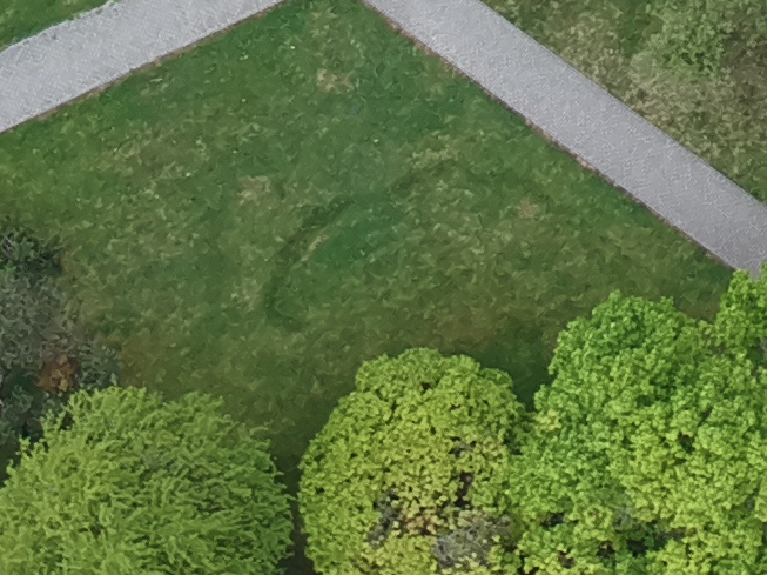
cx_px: 1242
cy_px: -1125
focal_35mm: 152
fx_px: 3366
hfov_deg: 12.2
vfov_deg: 8.3
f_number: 2.6
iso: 100
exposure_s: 1/320
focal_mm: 4.49
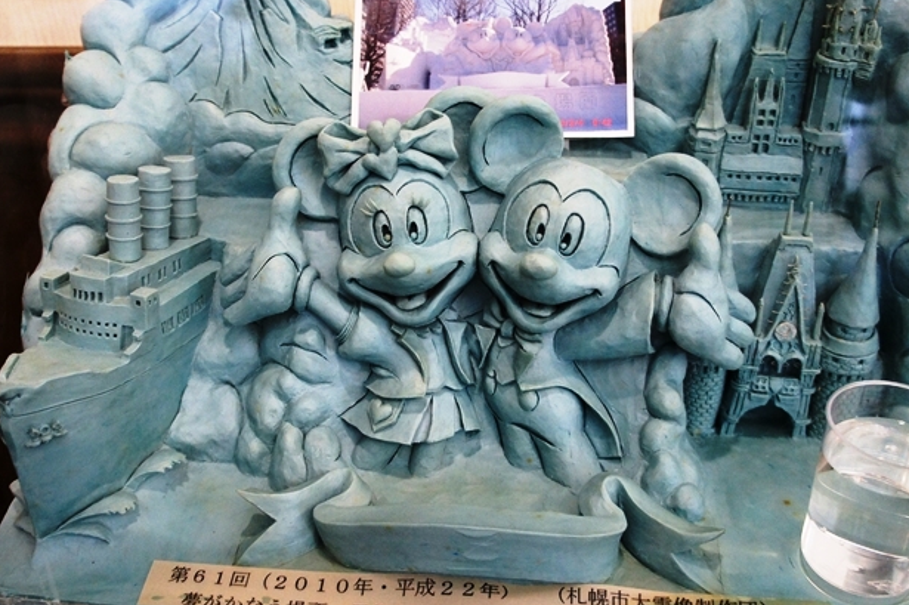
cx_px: 446
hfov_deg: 49.6
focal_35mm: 39
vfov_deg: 34.1
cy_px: 314
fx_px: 984
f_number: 3.5
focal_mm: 20
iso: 1600
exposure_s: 1/100
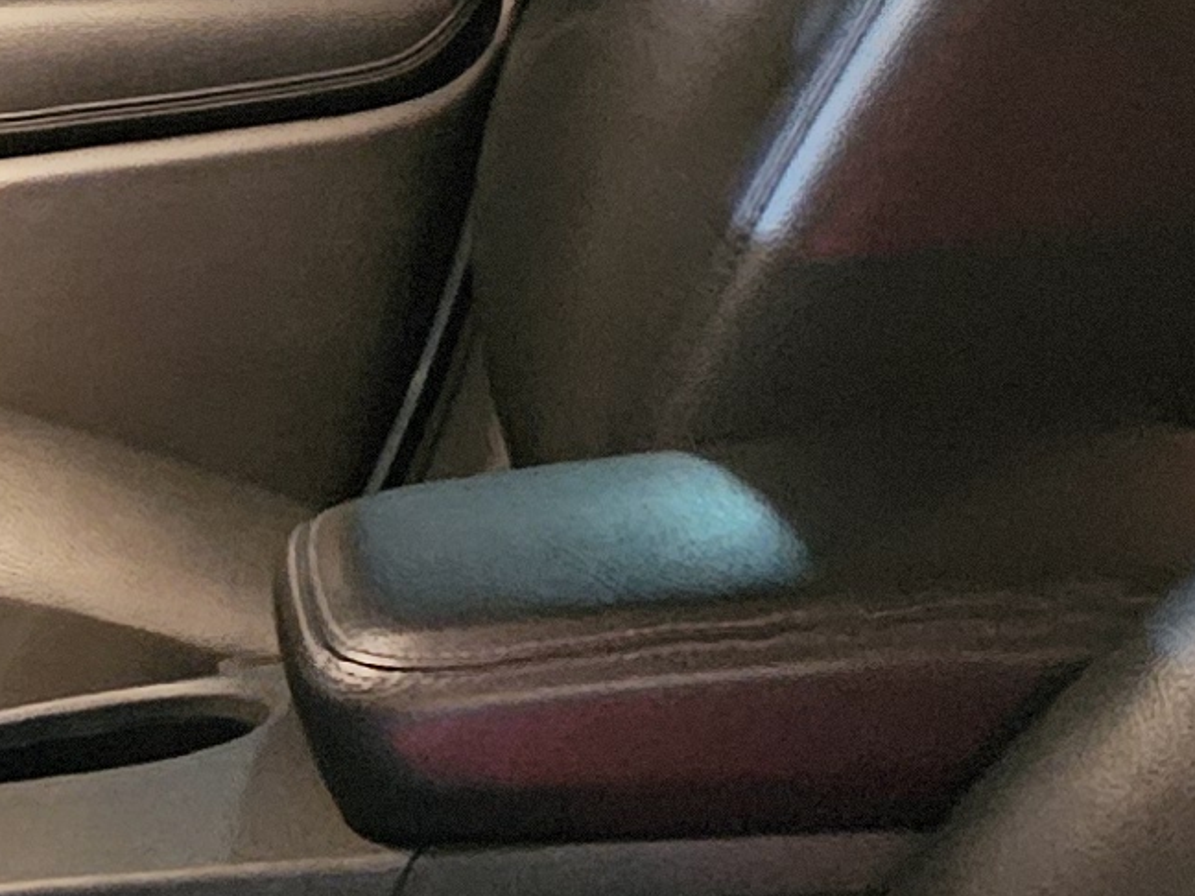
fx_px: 4902
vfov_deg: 10.4
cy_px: 369
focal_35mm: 142
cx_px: -35
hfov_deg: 13.7
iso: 1600
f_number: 1.8
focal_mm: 5.4
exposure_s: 1/20
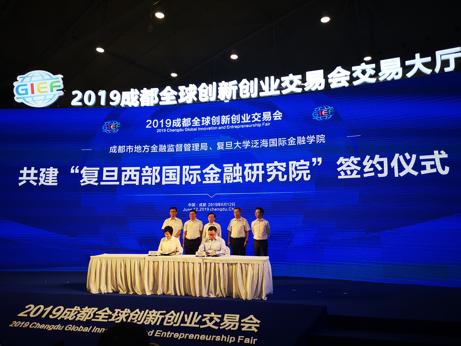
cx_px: 230
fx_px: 360
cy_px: 173
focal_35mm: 27
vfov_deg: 51.4
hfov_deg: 65.3
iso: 400
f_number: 1.8
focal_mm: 3.95
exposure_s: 1/900
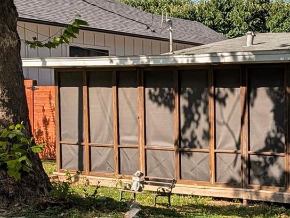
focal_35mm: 90
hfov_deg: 19.6
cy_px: 195
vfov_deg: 16.3
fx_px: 755
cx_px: 402
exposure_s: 1/831
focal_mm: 6.9
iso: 18
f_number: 1.68
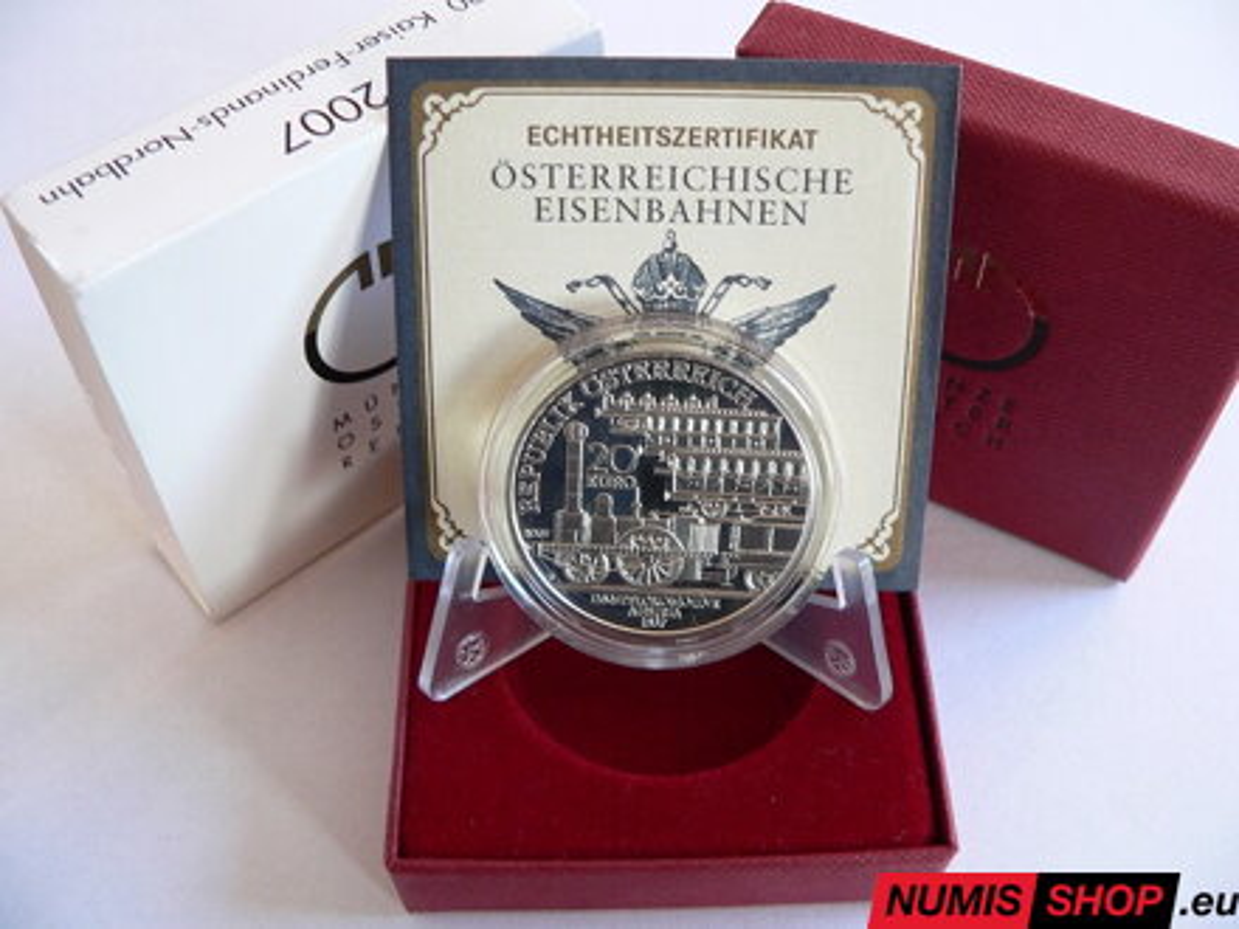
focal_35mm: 36
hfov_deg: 51.4
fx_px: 1289
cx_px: 620
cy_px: 464
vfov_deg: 39.7
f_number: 2.8
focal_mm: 6
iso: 200
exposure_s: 1/20
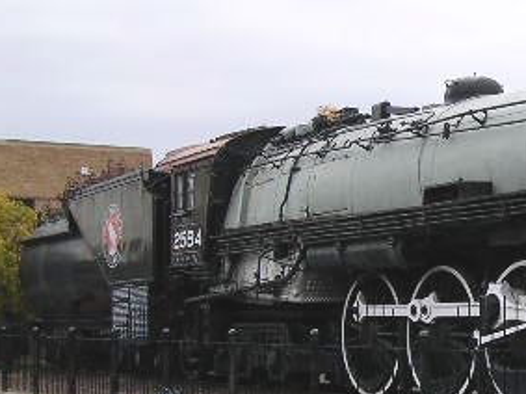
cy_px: 266
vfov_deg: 17.1
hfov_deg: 21.5
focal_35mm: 86
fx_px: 1306
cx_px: 585
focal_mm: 5.8
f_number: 2.8
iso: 100
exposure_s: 1/460
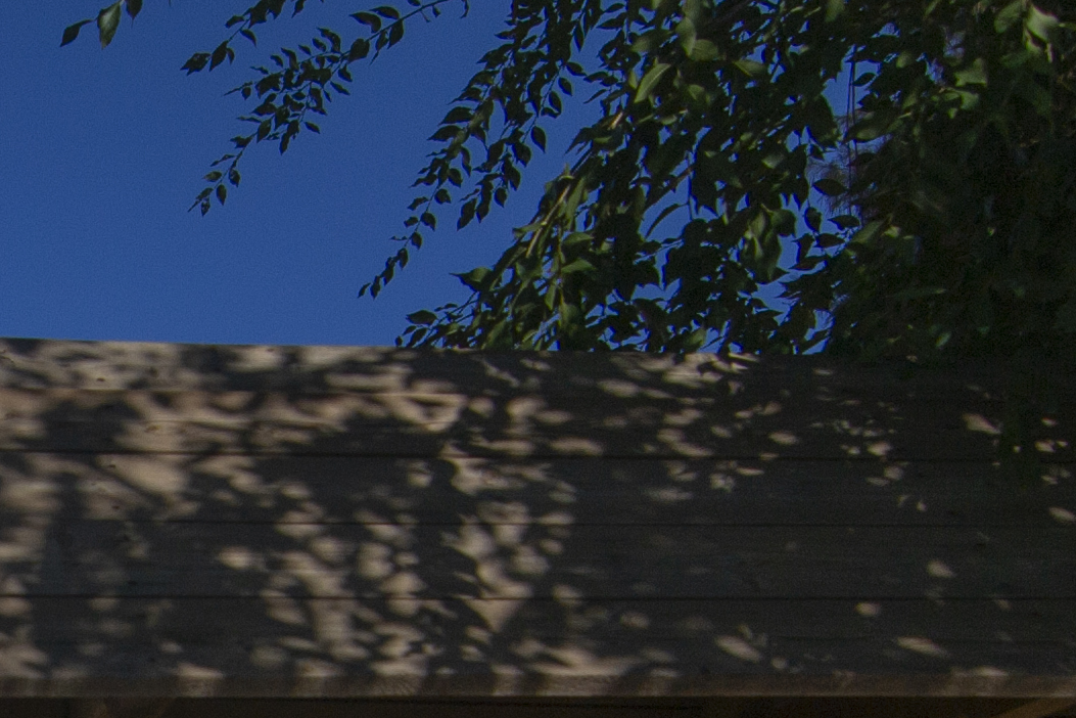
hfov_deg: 25.0
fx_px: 2157
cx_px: -238
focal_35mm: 72
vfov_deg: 17.8
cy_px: 911
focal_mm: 11
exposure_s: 1/3200
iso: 100
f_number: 4
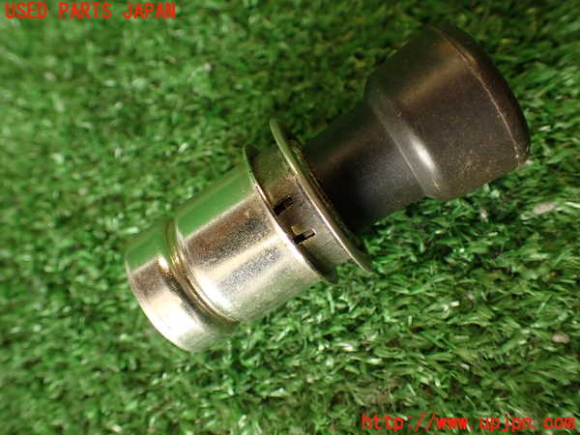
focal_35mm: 32
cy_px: 218
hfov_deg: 56.8
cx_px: 290
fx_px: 536
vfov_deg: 44.2
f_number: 2.4
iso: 200
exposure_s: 1/60
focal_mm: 5.79
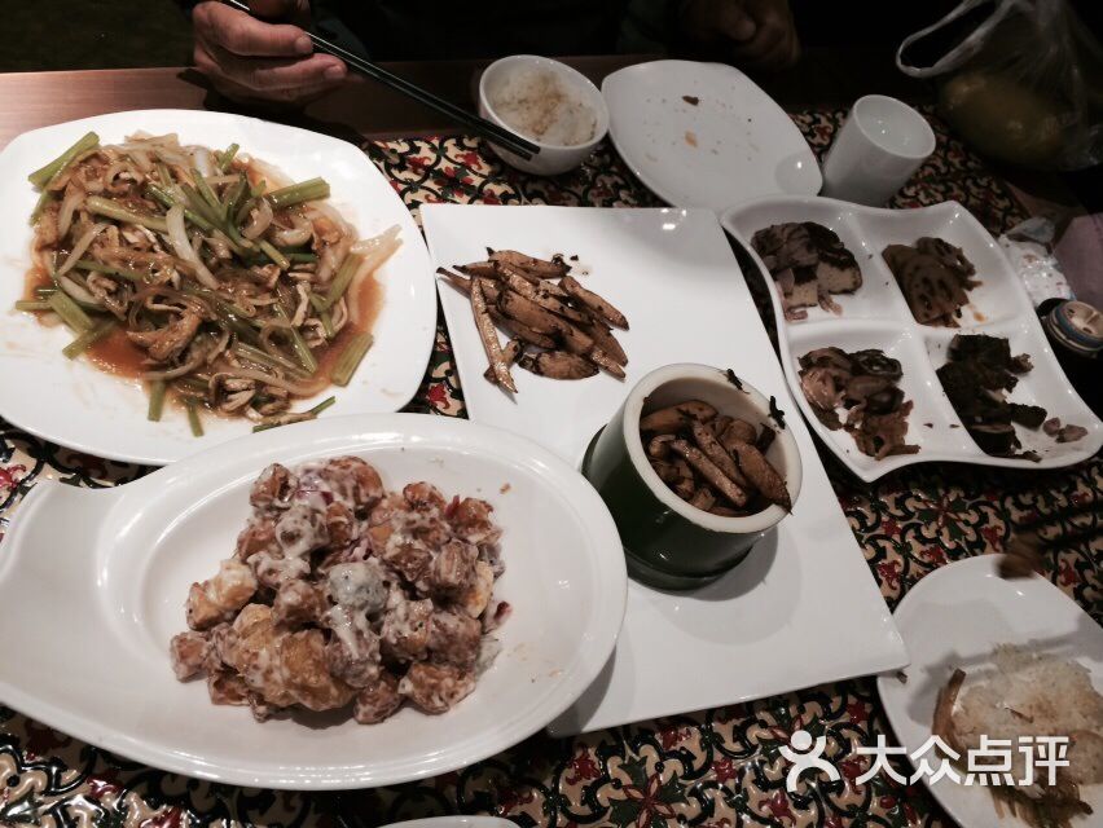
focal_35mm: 30
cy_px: 414
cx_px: 552
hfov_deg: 59.9
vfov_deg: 46.8
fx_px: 956
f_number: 2.2
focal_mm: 4.12
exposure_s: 1/30
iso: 80
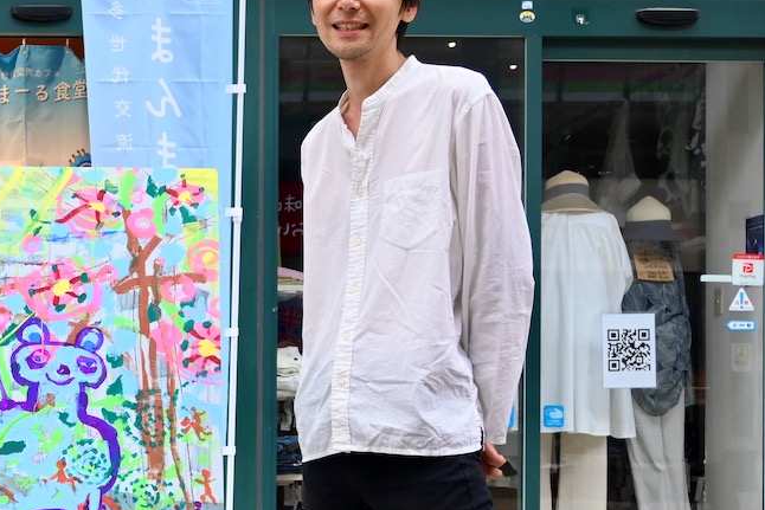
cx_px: -63
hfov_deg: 25.3
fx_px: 1587
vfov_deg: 18.1
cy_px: 423
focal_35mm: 75
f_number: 4
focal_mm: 22.5
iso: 500
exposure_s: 1/160
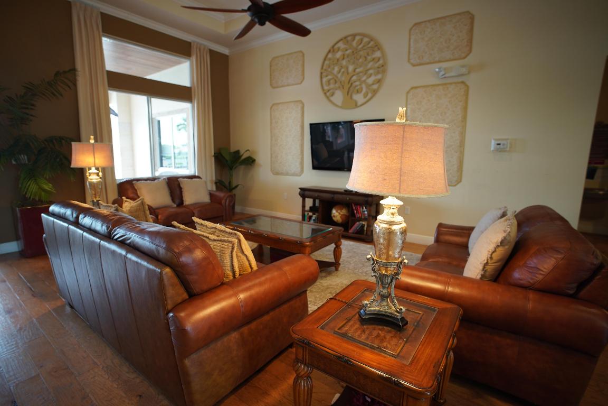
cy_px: 203
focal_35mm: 16
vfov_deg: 72.1
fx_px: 279
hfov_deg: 95.0
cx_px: 304
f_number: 1.8
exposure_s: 1/30
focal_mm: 11
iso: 100
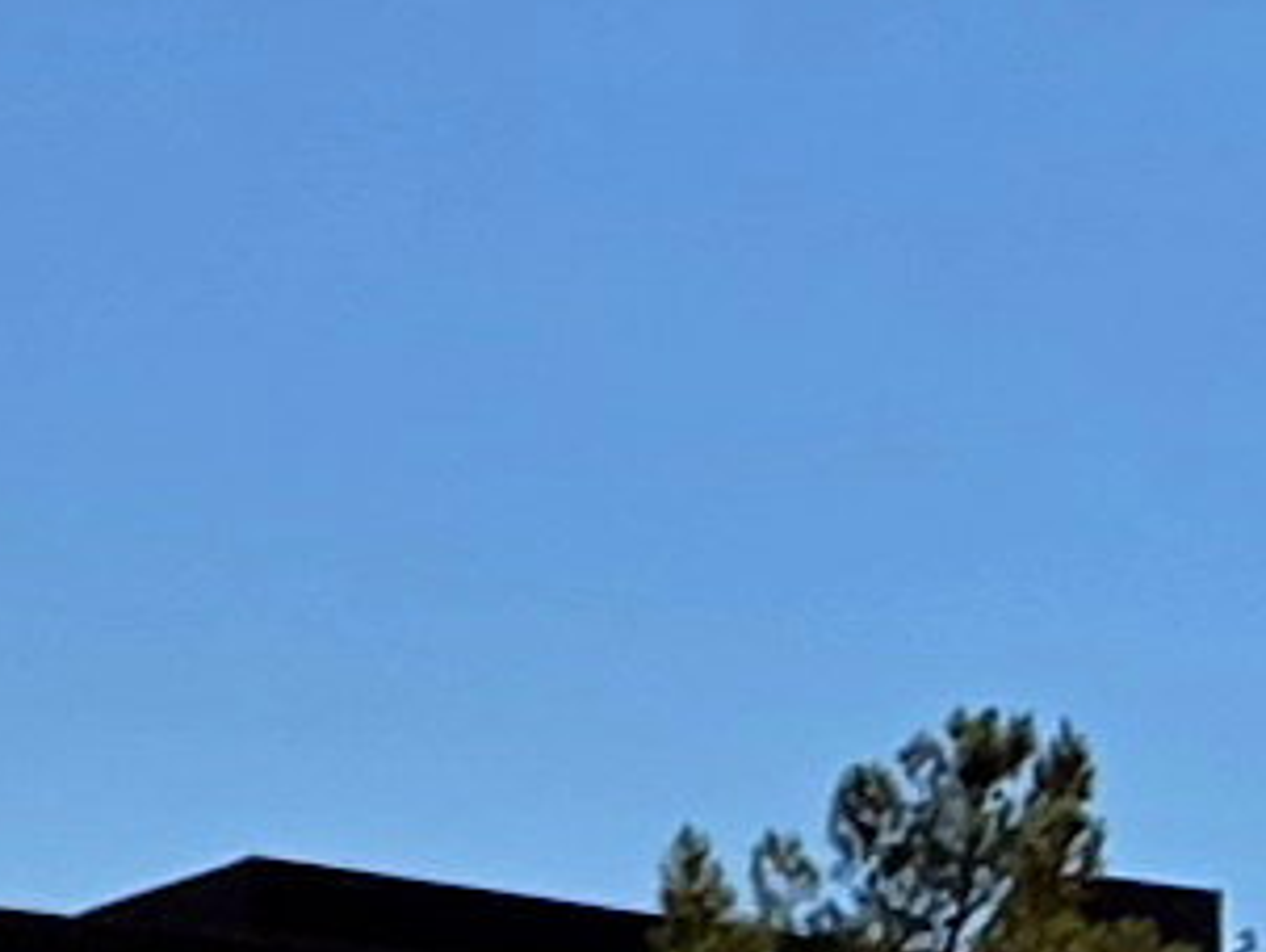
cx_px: 3291
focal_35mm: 156
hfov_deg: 10.4
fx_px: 5710
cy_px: 2571
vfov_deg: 8.4
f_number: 1.7
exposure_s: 1/10000
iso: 50
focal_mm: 6.3
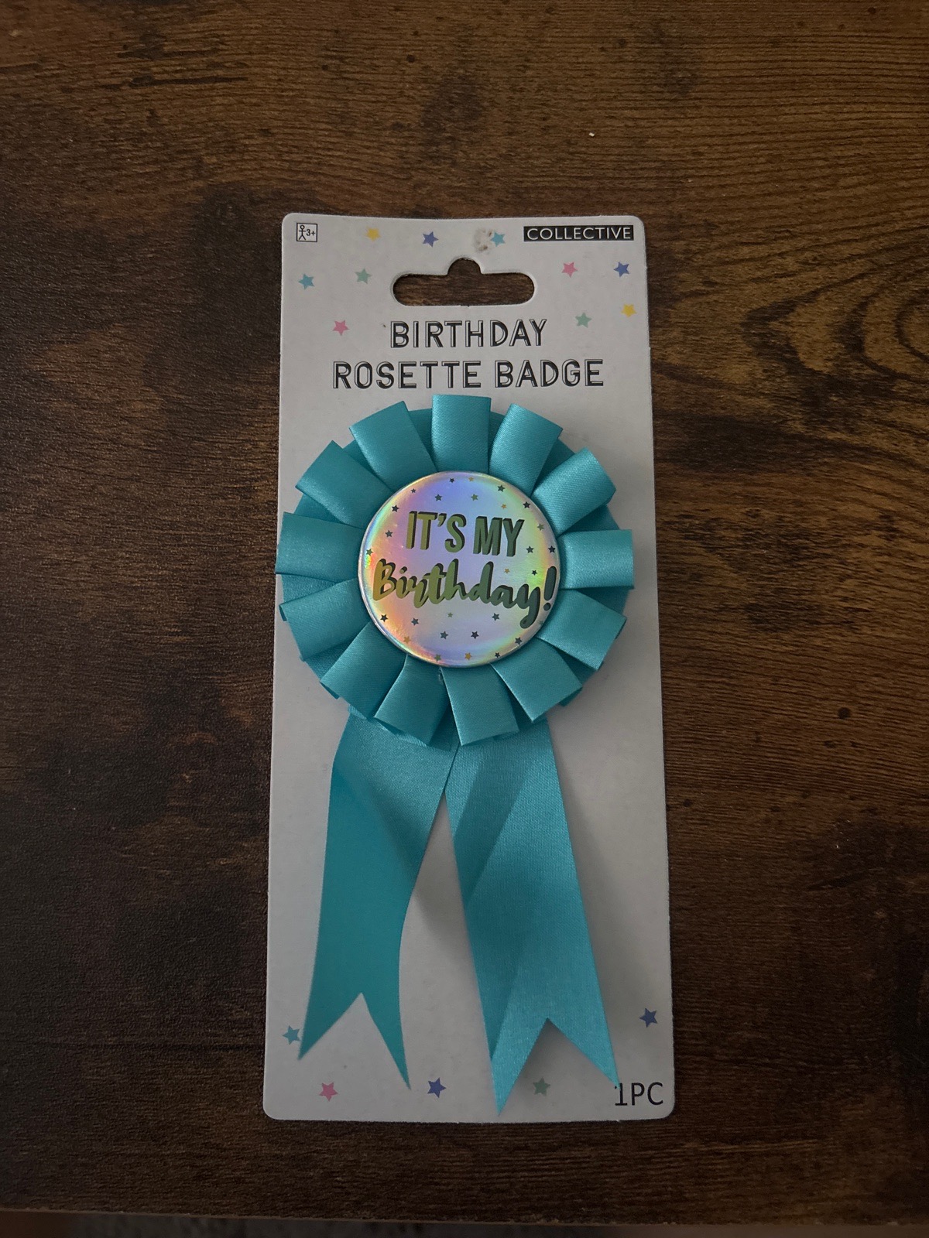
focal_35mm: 26
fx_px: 930
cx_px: 464
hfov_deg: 53.1
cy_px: 619
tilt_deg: -81.0
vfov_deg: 67.3
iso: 640
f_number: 1.6
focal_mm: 5.96
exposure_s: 1/30
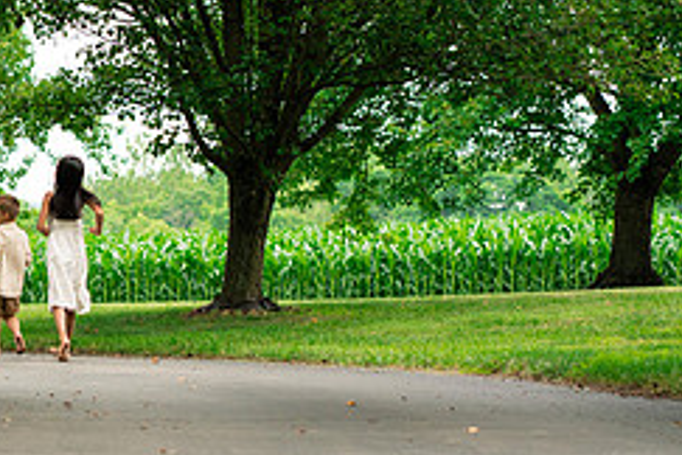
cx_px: -76
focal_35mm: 203
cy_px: 201
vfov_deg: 6.8
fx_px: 3845
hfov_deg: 10.0
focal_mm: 85
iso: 500
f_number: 3.5
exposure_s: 1/500
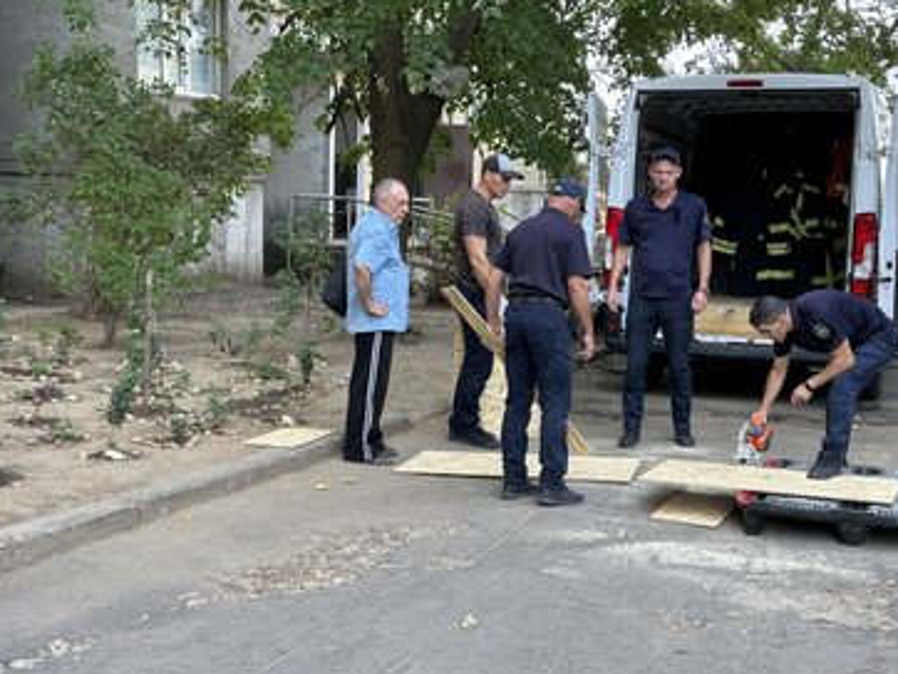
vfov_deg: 27.6
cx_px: 489
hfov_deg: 36.1
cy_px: 347
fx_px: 1376
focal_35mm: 53
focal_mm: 6.86
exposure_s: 1/138
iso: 80
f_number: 1.78
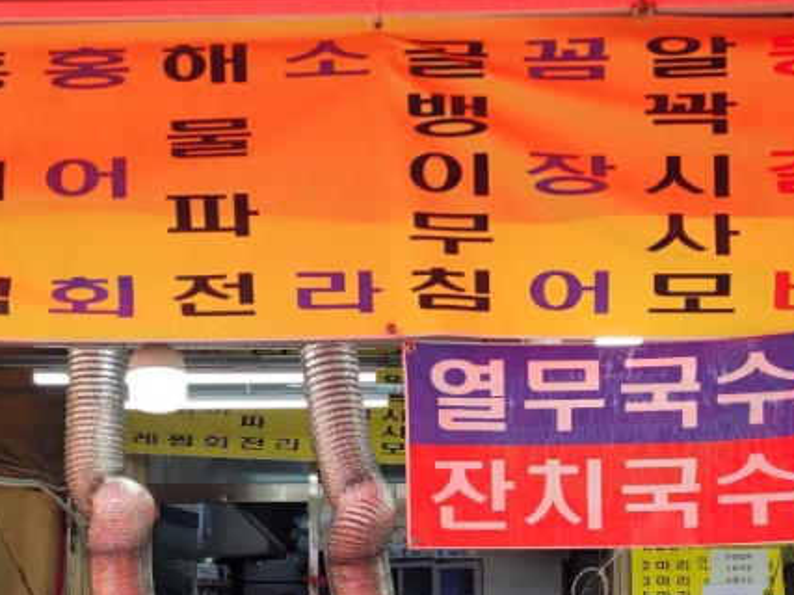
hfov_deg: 36.8
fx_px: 1192
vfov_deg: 27.0
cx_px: 455
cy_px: 543
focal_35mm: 52
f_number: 1.8
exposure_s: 1/219
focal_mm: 5.4
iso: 40
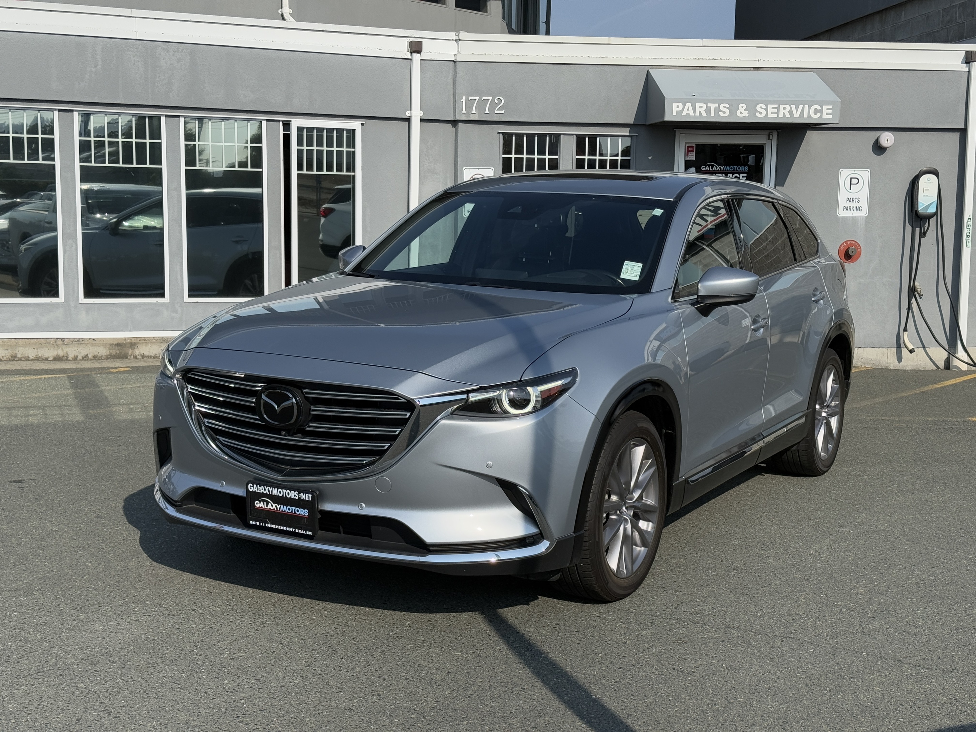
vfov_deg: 30.3
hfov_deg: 39.7
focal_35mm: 48
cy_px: 366
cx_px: 488
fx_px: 1353
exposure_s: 1/6536
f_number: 1.78
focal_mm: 6.76
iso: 64
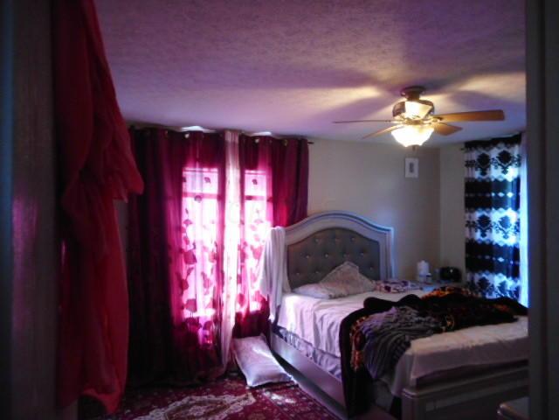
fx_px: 404
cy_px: 210
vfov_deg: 54.9
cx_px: 280
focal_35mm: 25
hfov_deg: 69.4
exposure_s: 1/8
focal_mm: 4.5
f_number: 3.7
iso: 400
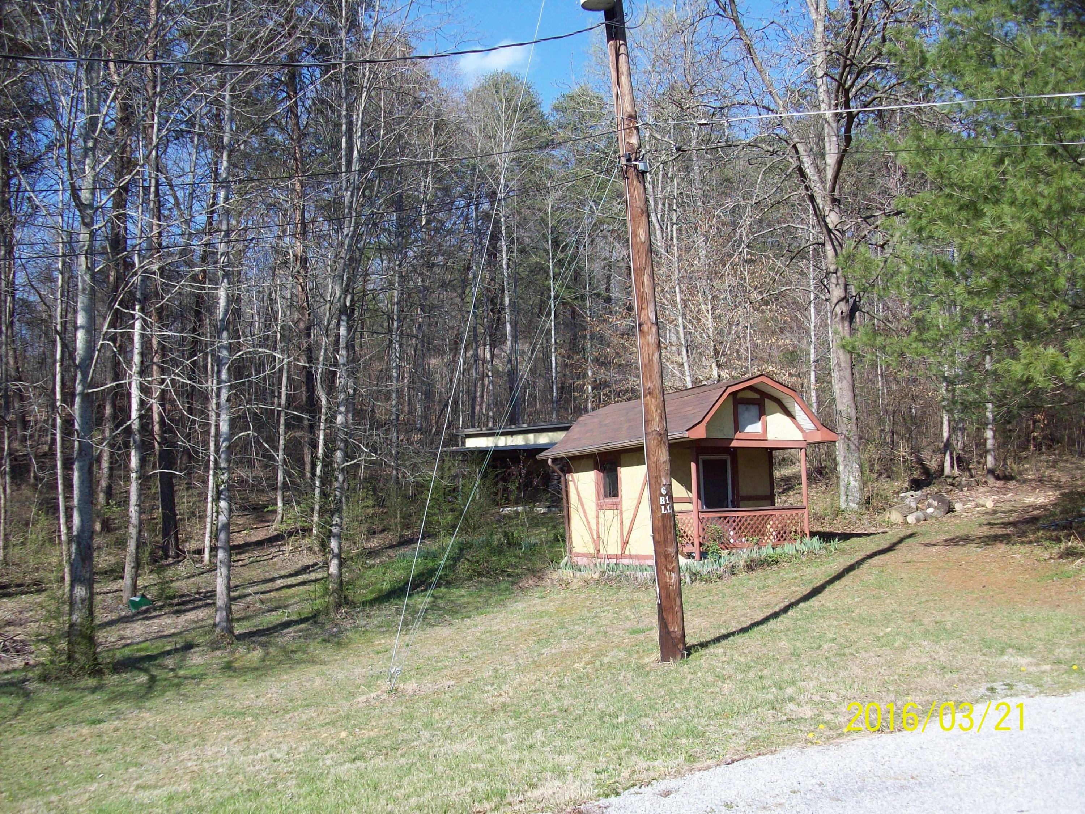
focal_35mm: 34
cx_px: 542
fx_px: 1066
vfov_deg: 41.8
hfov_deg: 54.0
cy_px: 407
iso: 64
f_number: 2.8
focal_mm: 5.7
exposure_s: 1/555
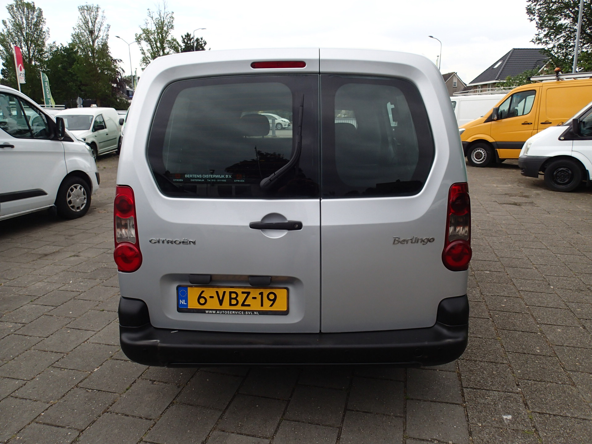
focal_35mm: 25
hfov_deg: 69.4
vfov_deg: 54.9
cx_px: 296
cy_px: 222
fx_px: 428
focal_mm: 4.5
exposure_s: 1/640
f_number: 2.8
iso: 100
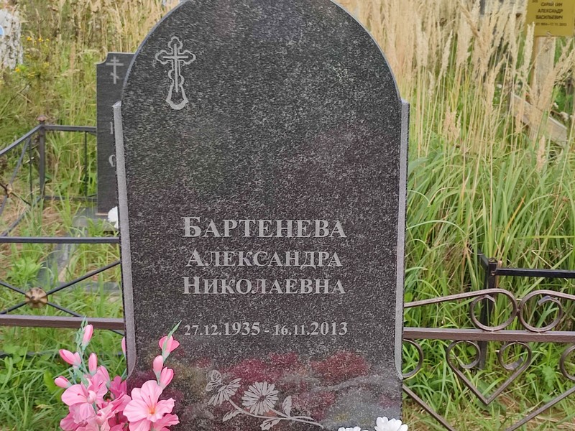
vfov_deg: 54.9
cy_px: 216
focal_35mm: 25
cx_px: 288
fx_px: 415
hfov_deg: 69.4
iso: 50
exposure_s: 1/350
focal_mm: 6.04
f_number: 1.9
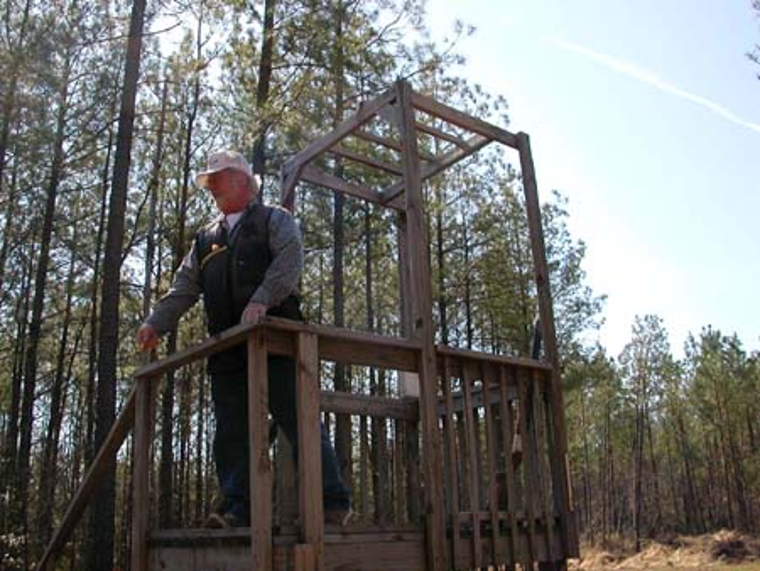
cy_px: 286
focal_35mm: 37
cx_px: 380
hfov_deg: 50.1
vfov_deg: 38.7
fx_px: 813
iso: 100
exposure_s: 1/321
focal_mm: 5.6
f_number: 4.5
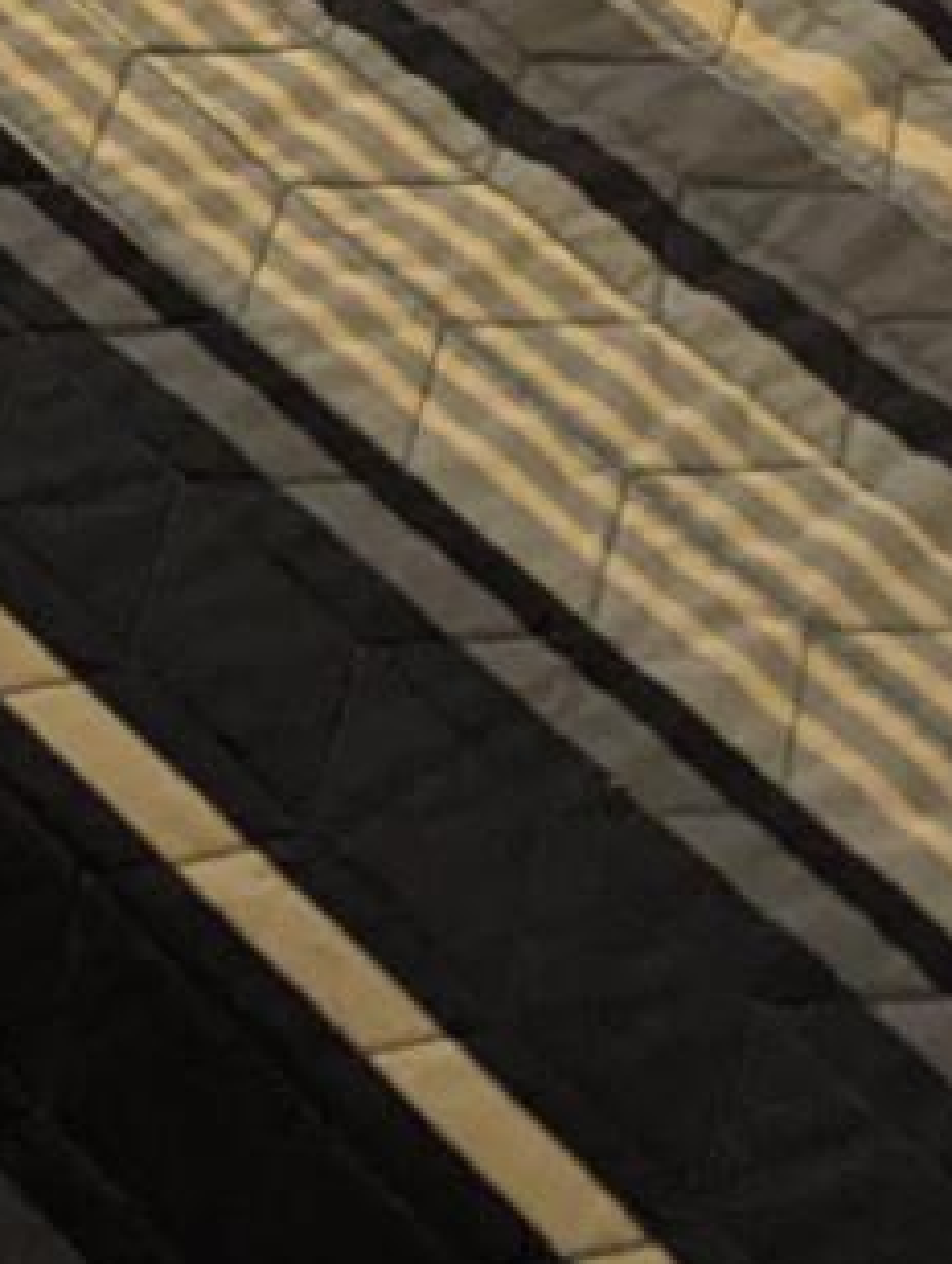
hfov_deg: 8.6
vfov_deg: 9.9
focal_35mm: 156
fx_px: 5705
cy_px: -2421
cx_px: -1455
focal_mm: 6.81
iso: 572
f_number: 1.85
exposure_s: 1/120
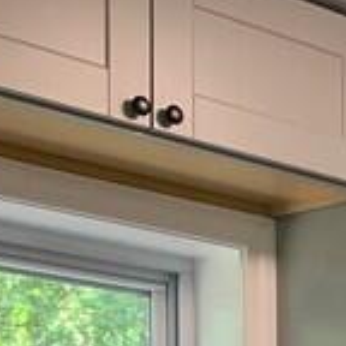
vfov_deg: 12.4
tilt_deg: -0.8
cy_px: 625
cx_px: 656
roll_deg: +0.2
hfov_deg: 12.3
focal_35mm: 128
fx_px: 1447
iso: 100
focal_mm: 4.25
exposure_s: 1/60
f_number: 1.8
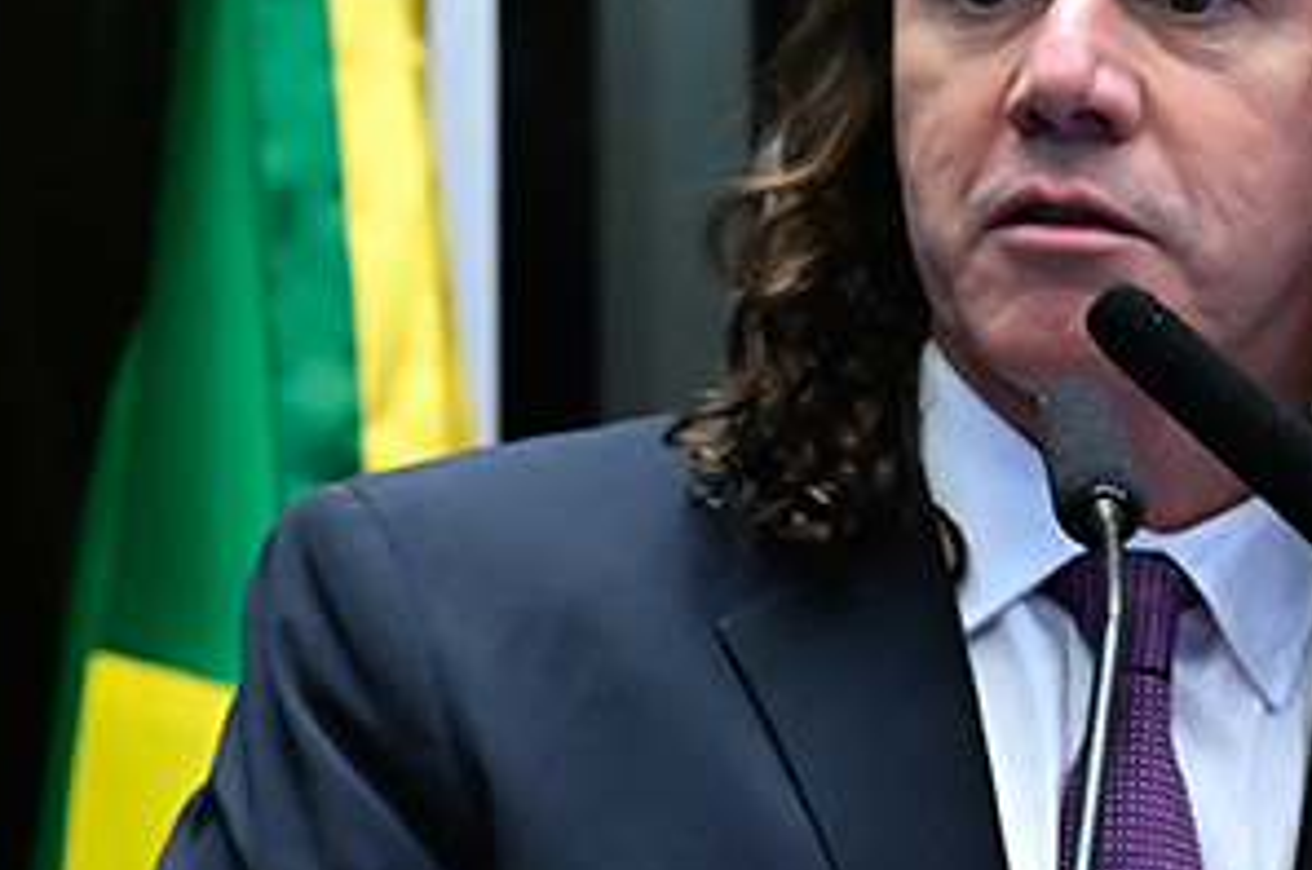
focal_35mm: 249
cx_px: 1051
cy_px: 601
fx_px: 9060
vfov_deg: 5.5
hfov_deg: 8.3
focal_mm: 86
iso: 6400
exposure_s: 1/100
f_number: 5
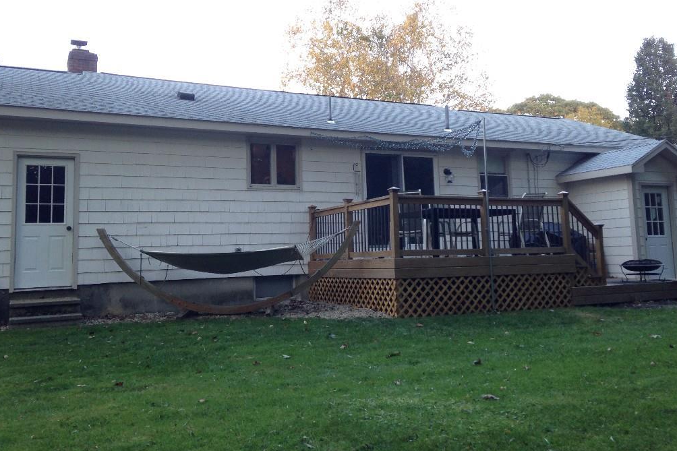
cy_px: 193
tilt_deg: +6.3
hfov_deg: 54.4
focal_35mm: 35
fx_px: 658
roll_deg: +0.9
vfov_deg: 37.8
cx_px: 338
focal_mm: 4.12
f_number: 2.4
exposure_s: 1/60
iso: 64
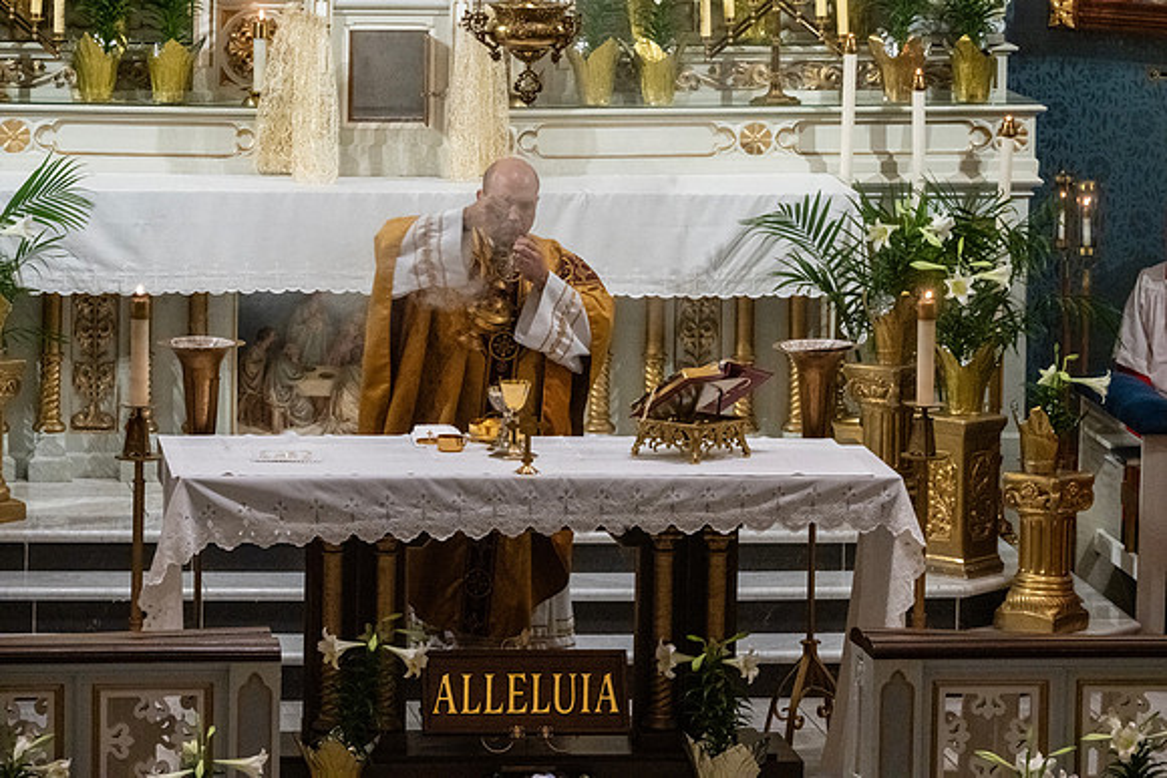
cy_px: 335
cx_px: 664
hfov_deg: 9.0
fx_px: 7381
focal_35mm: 228
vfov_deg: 6.0
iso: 5000
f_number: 14
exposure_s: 1/60
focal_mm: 200
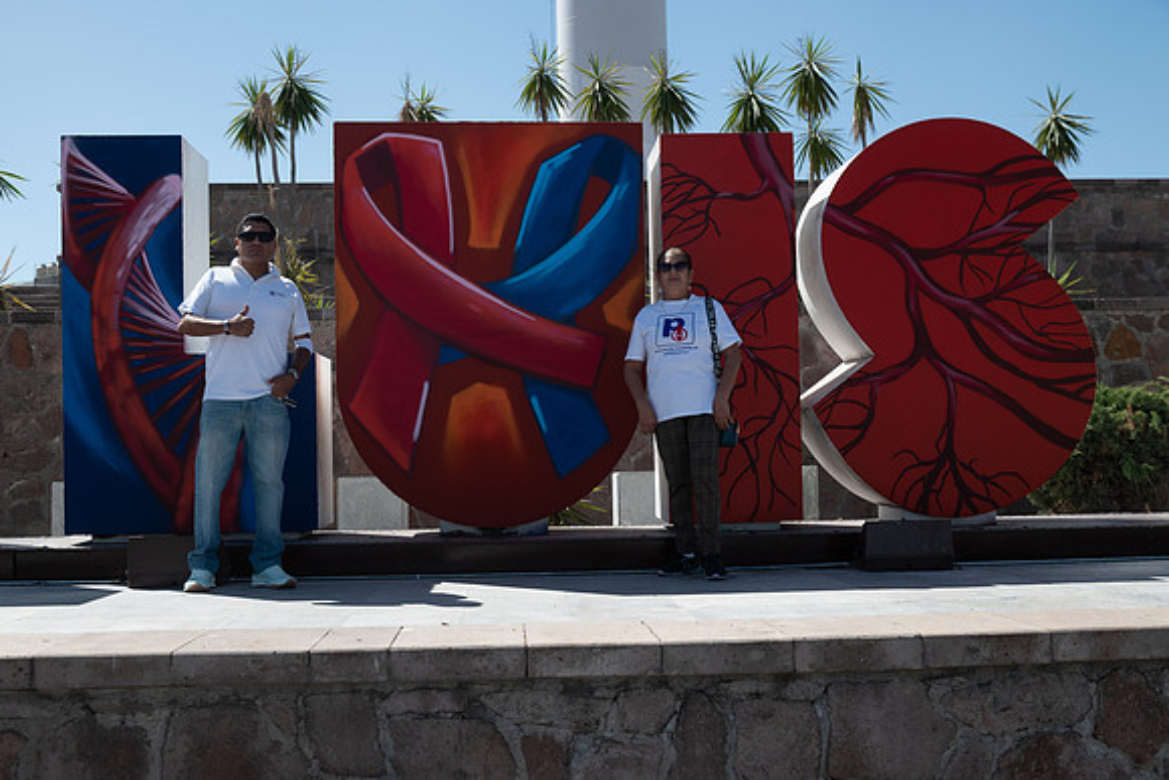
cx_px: 574
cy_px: 390
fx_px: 1275
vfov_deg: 34.0
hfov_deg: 49.3
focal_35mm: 39
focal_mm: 38
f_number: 7.1
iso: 100
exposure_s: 1/640
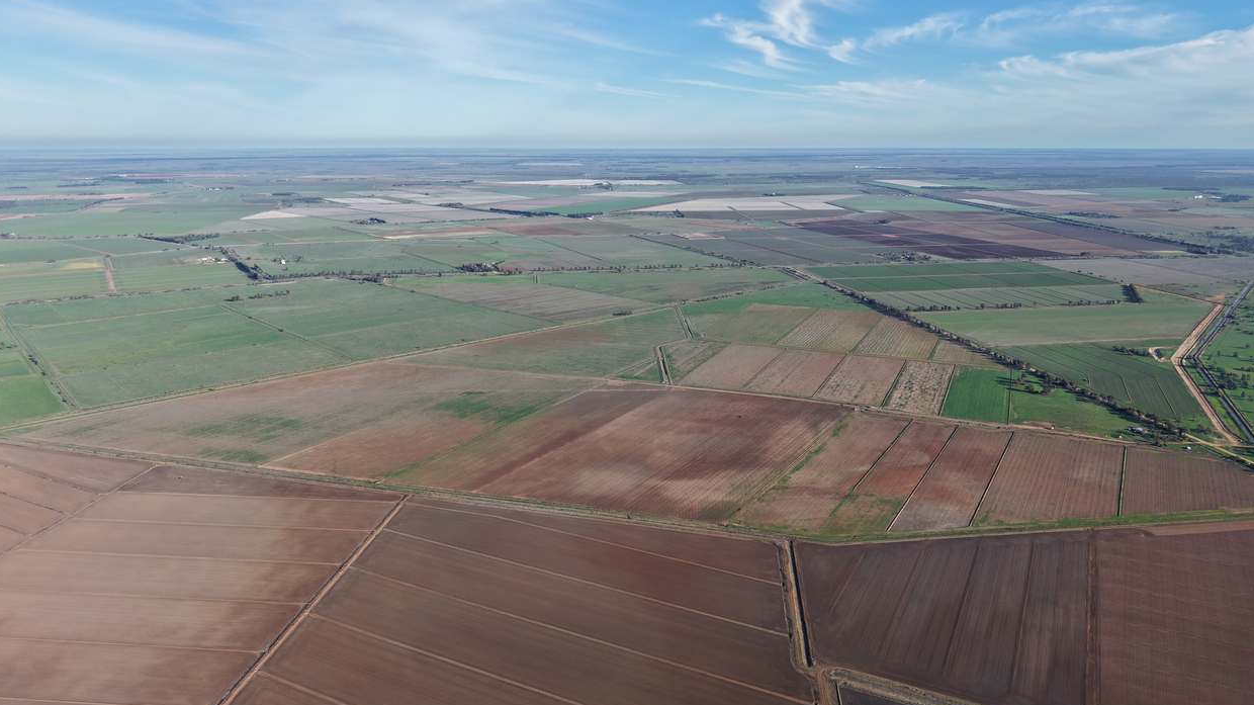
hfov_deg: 69.9
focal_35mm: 27
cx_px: 642
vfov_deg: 42.9
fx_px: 898
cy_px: 332
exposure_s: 1/3000
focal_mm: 8.67
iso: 150
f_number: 1.8
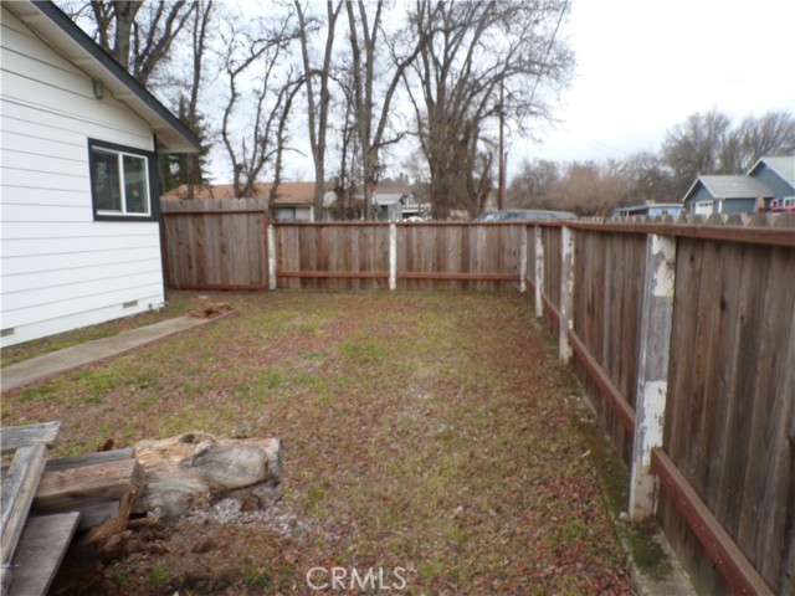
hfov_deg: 71.6
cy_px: 298
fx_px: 551
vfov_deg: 56.8
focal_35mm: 24
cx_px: 398
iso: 100
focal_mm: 4.3
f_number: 4.4
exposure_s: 1/50
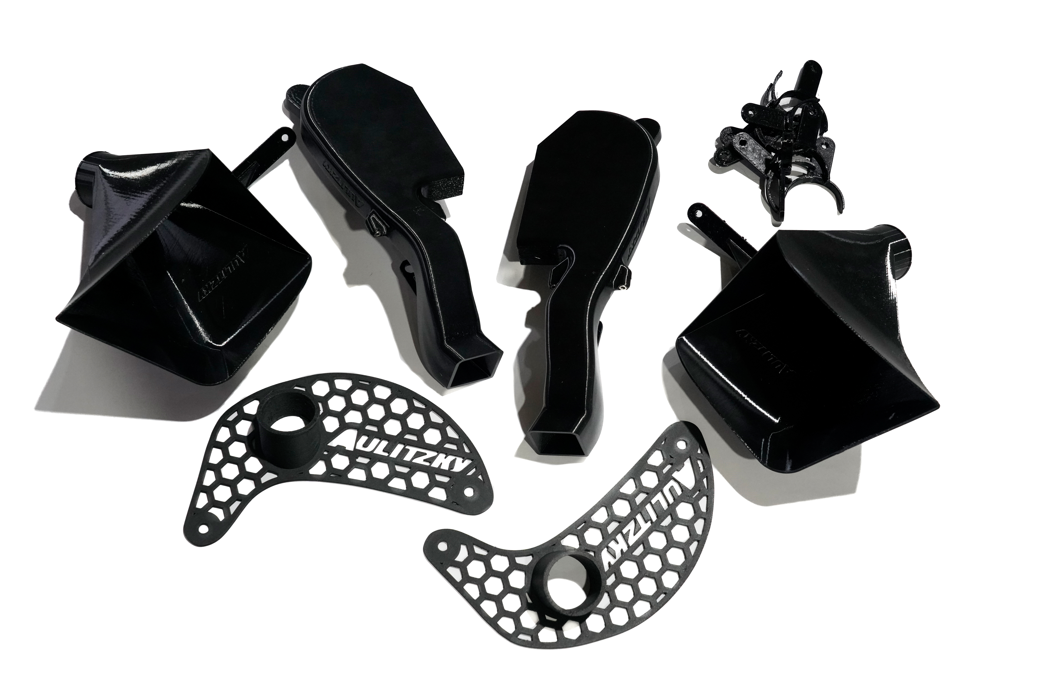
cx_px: 524
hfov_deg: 38.9
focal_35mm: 51
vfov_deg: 26.5
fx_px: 1485
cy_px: 350
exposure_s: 1/200
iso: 4000
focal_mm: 51
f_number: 7.1
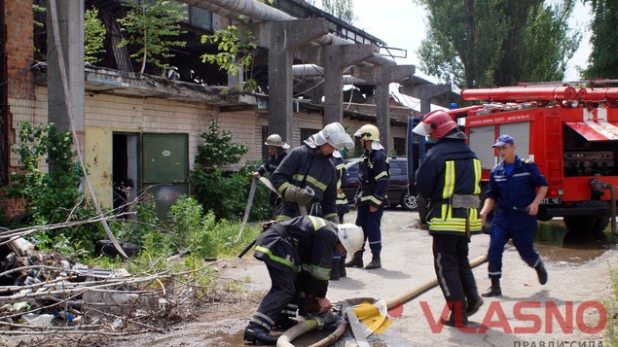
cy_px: 186
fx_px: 737
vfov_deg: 26.5
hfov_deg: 45.5
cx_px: 294
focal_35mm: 45
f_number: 8
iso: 100
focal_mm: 26
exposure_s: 1/100
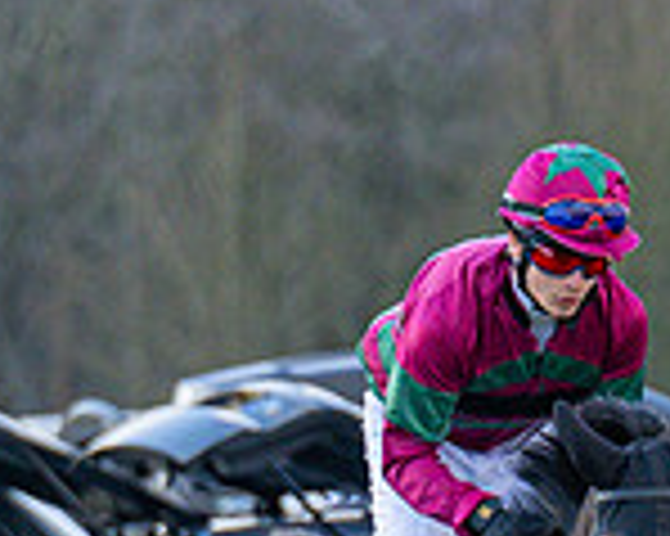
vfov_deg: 0.9
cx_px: 1605
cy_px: 746
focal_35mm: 1674
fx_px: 33173
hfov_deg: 1.2
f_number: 4
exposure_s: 1/1000
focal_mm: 200
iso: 500
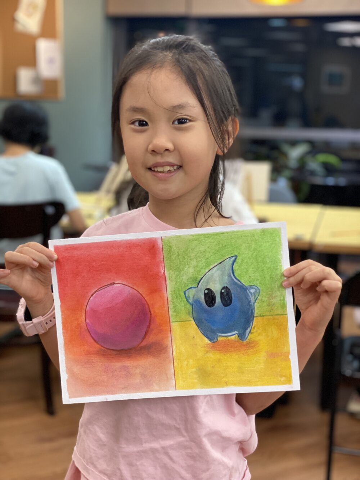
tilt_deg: -10.0
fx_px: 721
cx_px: 180
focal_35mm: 52
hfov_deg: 28.0
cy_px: 240
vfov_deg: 36.8
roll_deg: -2.5
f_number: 2
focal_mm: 6
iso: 200
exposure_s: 1/122
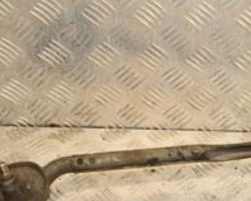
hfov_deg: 19.5
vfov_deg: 16.3
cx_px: 280
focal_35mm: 94
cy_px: 146
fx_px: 698
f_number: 8
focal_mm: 22
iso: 800
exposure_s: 1/200
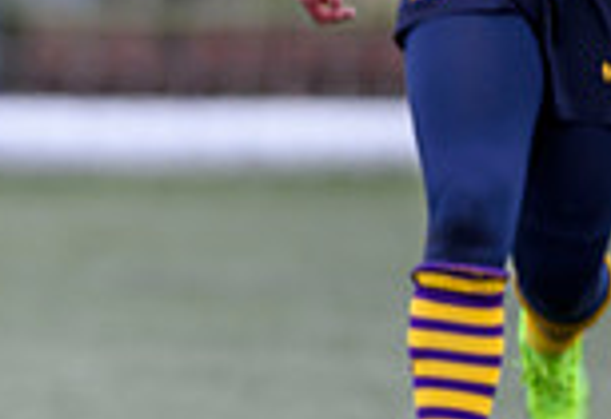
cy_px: 226
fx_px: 33910
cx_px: -679
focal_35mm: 1980
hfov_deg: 1.0
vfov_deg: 0.7
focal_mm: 400
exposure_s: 1/1250
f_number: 3.2
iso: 500
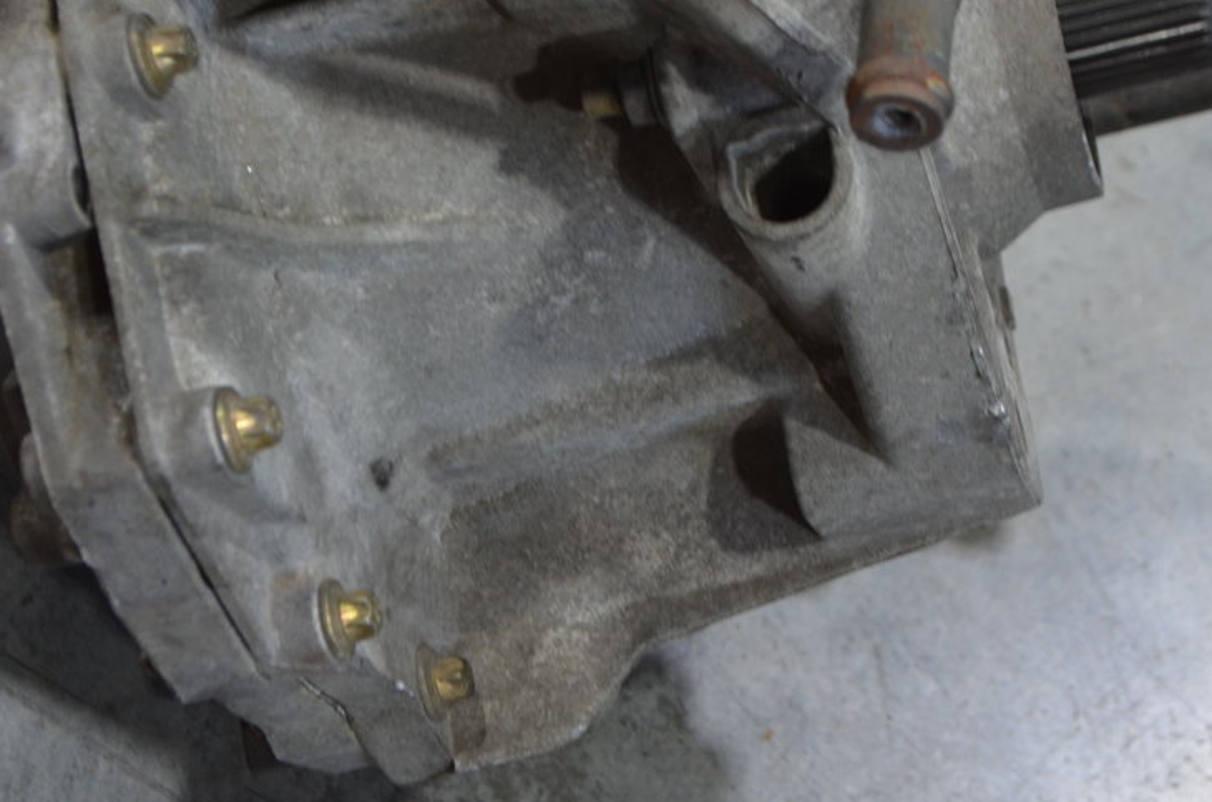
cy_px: 259
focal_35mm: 101
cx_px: 672
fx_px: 3392
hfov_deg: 20.3
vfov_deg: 13.5
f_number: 5.3
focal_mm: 48
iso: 800
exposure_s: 1/40
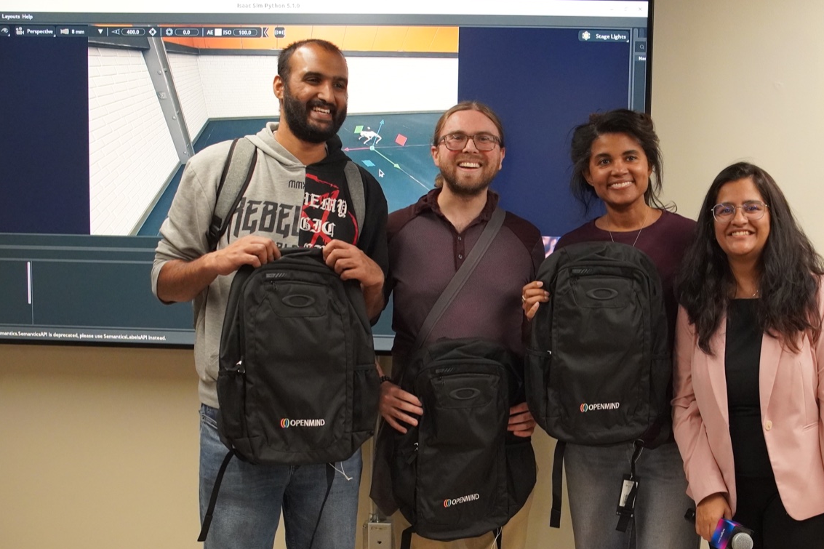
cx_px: 554
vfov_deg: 27.6
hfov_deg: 40.0
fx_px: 1115
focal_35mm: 49
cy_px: 340
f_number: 4
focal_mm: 23
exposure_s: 1/160
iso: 4000
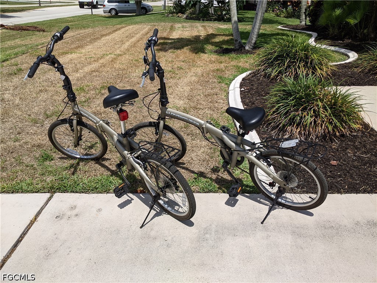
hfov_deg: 65.3
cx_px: 188
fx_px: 294
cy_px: 142
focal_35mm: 27
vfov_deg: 51.4
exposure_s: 1/4695
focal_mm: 4.44
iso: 66
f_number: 1.8
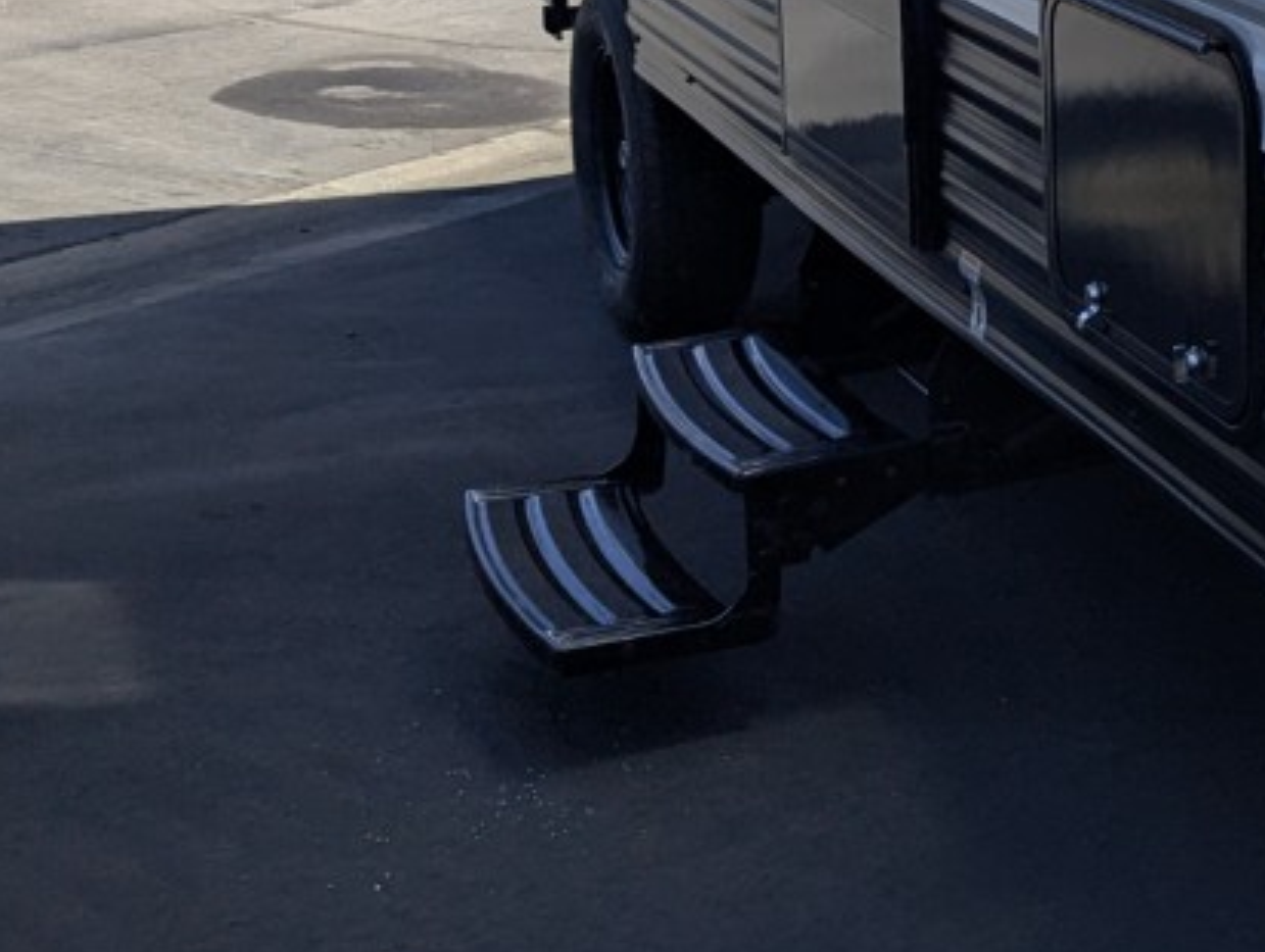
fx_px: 2964
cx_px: 1925
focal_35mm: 81
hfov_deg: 20.4
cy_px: -242
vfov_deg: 17.3
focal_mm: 6.81
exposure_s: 1/2976
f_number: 1.85
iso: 45
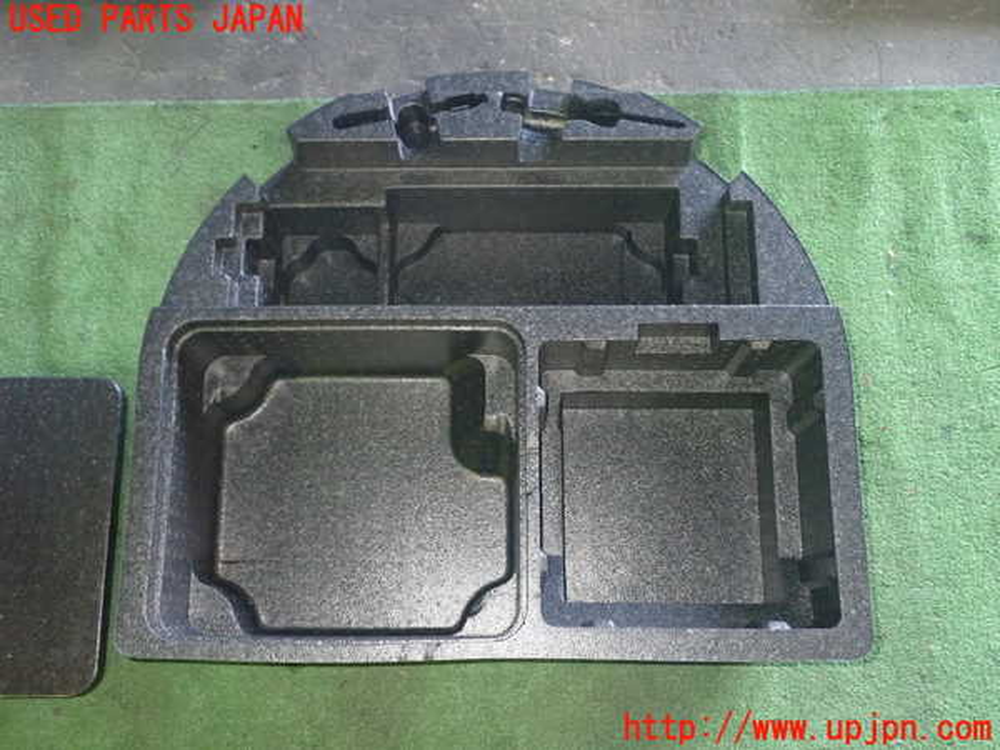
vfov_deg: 37.7
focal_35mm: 38
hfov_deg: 49.0
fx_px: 1098
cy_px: 375
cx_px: 500
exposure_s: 1/40
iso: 800
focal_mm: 6.83
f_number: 2.7
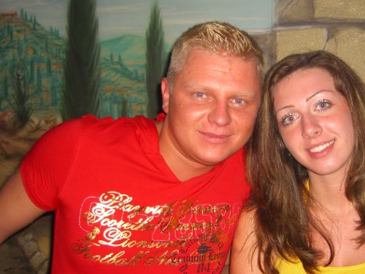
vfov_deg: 27.5
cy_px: 149
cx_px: 238
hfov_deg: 35.9
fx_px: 559
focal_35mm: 53
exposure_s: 1/60
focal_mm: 7.9
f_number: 2.8
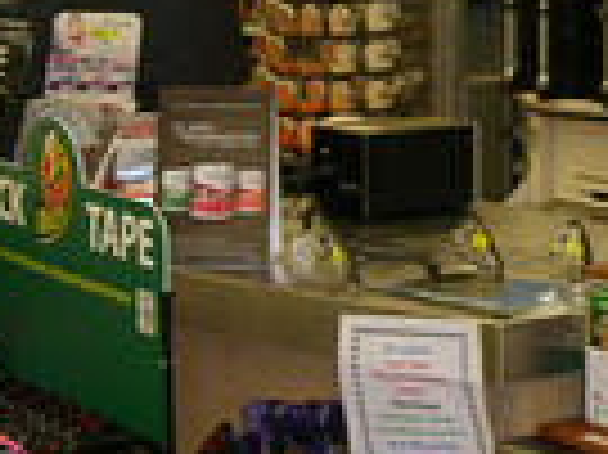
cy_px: 40
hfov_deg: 16.1
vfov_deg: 12.1
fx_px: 2123
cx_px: 556
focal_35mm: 121
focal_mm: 5.8
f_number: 3
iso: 54
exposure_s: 1/30
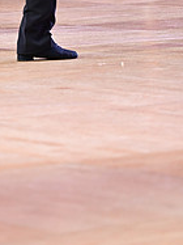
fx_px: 2731
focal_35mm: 387
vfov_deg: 5.1
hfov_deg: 3.8
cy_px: -90
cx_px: -43
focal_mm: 130
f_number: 3.2
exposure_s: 1/250
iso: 1600
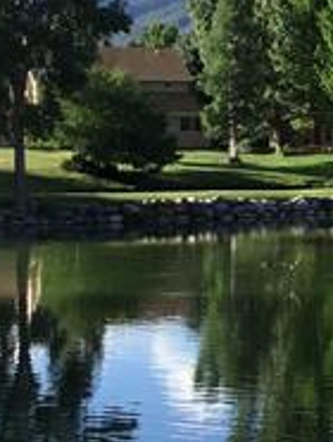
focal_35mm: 128
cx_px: 504
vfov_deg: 15.4
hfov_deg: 11.1
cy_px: 223
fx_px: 1638
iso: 25
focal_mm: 3.3
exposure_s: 1/691
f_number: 2.4
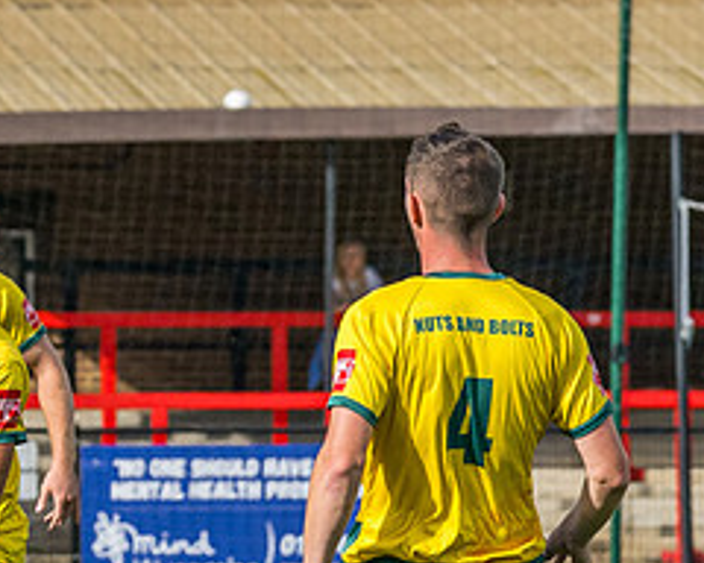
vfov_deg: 2.0
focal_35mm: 778
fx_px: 16210
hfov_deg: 2.5
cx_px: -336
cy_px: 298
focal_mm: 135
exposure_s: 1/3200
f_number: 5
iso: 400
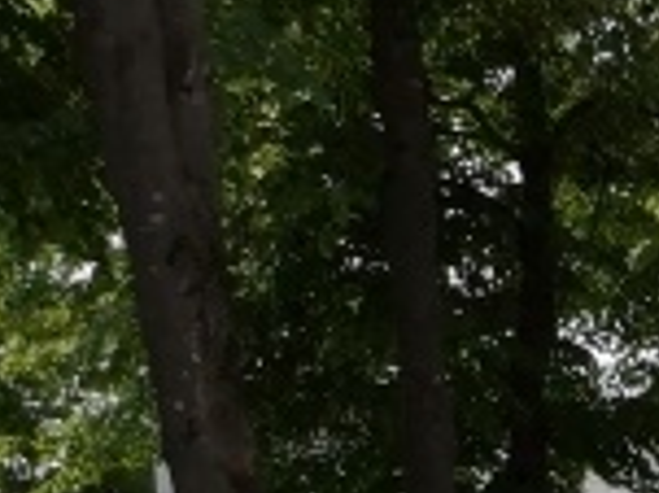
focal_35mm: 183
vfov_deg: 7.6
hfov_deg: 8.7
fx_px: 3481
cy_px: 1152
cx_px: 2060
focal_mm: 3.95
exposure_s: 1/1653
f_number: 1.8
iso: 50
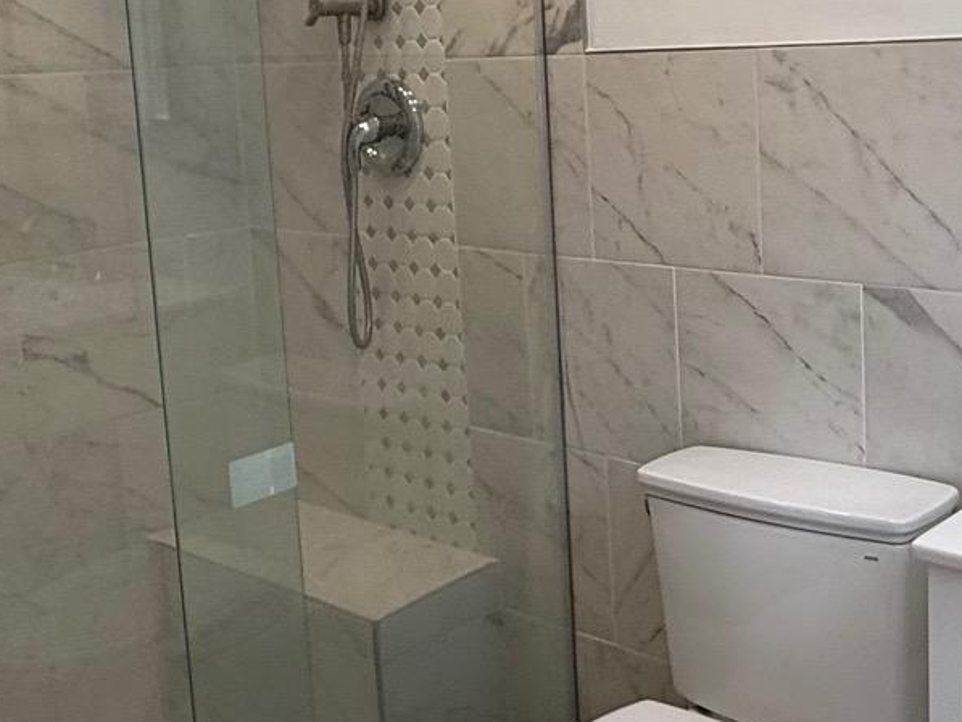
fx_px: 1334
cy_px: 229
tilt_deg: -7.9
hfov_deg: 39.0
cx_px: 674
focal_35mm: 48
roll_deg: +2.1
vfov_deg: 30.0
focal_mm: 2.22
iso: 64
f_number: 2.2
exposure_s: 1/99
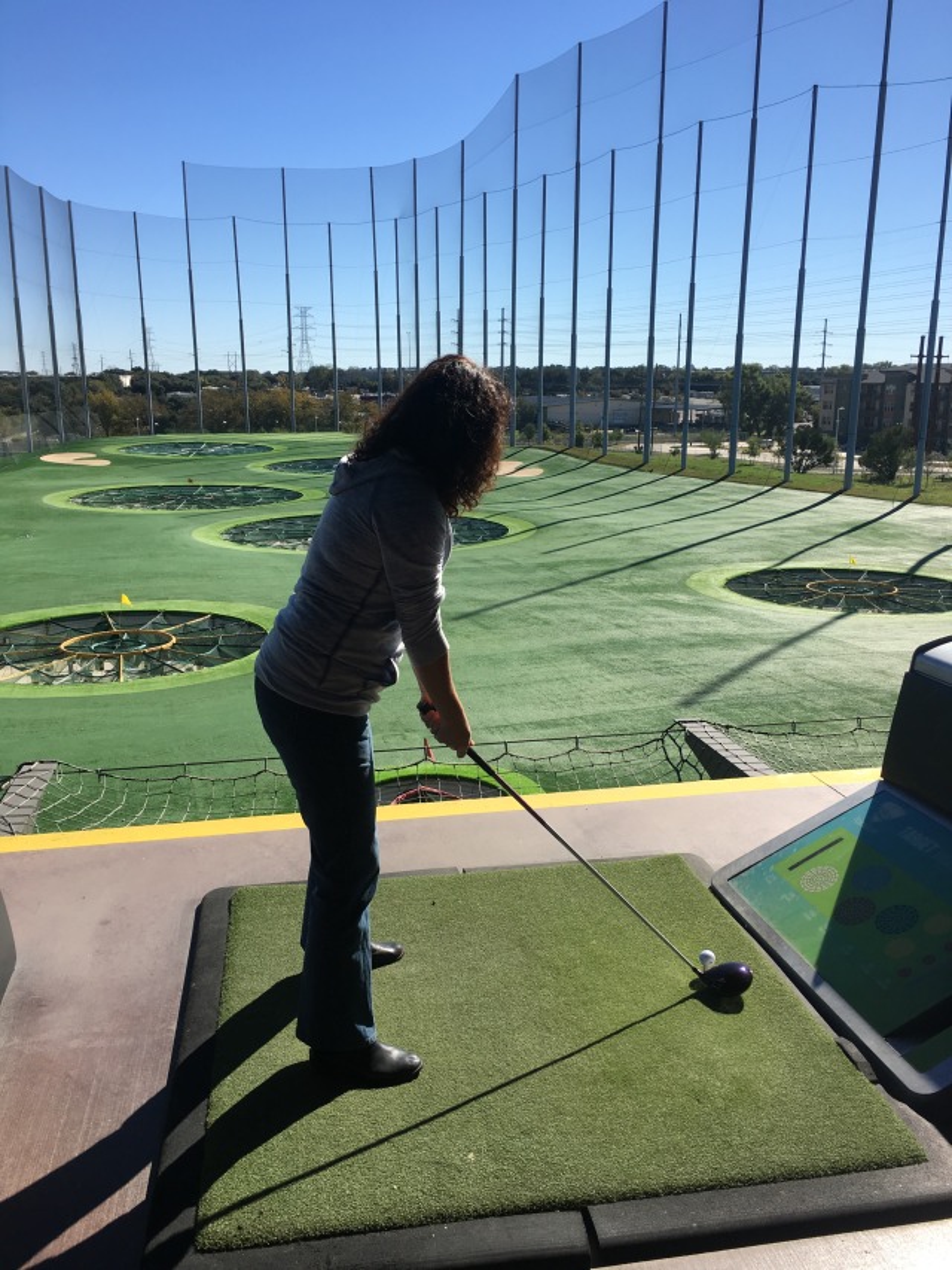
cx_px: 476
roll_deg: +1.3
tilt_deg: -13.1
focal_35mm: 29
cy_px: 635
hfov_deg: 48.2
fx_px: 1063
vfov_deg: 61.7
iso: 25
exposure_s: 1/1221
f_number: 2.2
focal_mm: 4.15
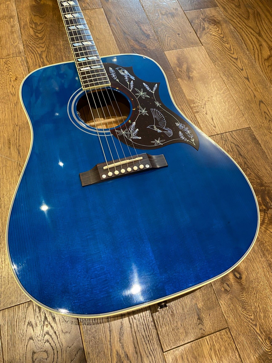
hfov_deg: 53.1
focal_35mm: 26
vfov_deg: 67.3
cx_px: 136
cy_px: 182
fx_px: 272
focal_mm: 4.25
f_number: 1.8
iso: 320
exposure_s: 1/60
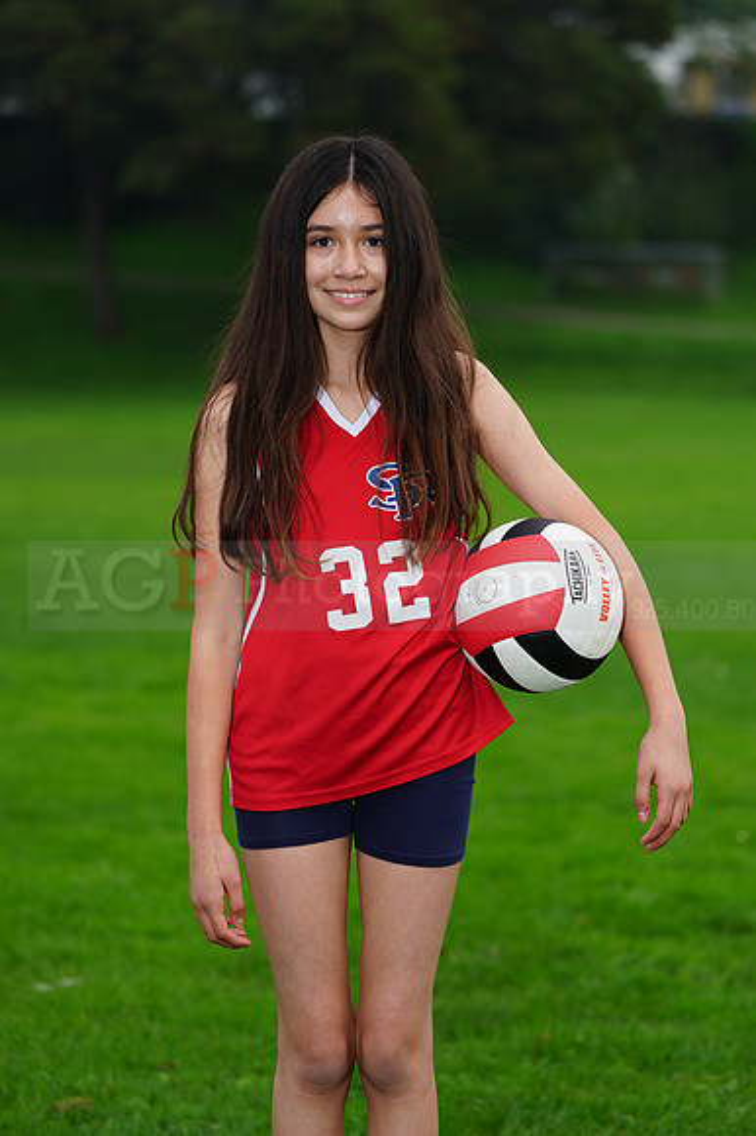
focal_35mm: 160
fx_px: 5046
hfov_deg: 8.6
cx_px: 378
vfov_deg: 12.8
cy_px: 568
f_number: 5
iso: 200
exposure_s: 1/160
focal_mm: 160
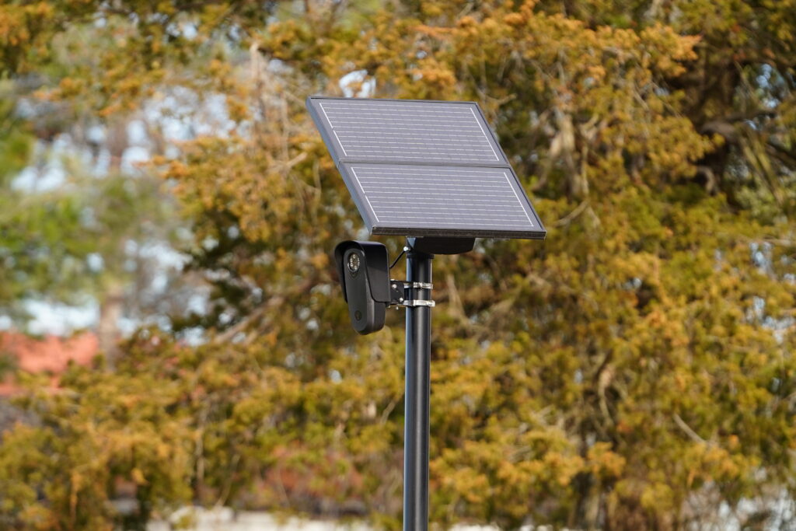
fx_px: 6634
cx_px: 398
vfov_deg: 4.6
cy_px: 266
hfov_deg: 6.9
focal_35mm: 300
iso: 400
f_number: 4
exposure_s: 1/1000
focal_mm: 200
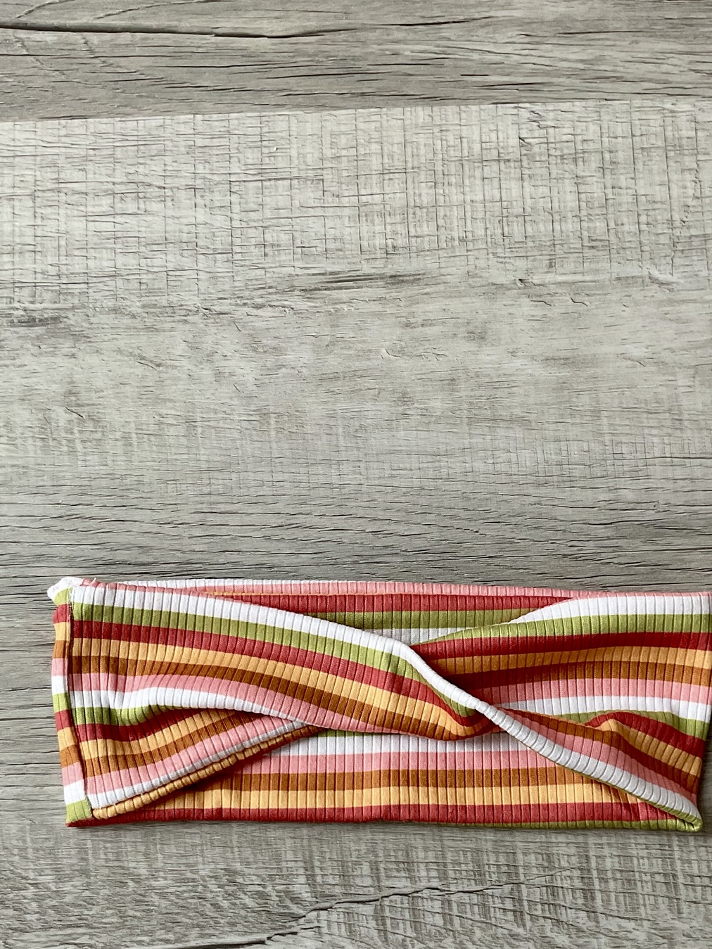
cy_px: 667
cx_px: 417
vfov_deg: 43.0
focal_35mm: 43
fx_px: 1179
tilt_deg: -82.1
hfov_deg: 33.5
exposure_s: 1/50
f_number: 1.8
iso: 40
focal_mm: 3
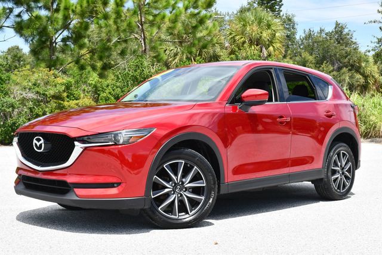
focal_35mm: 52
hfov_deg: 38.2
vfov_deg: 26.0
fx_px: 552
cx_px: 191
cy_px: 128
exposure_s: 1/250
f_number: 8
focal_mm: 26
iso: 160
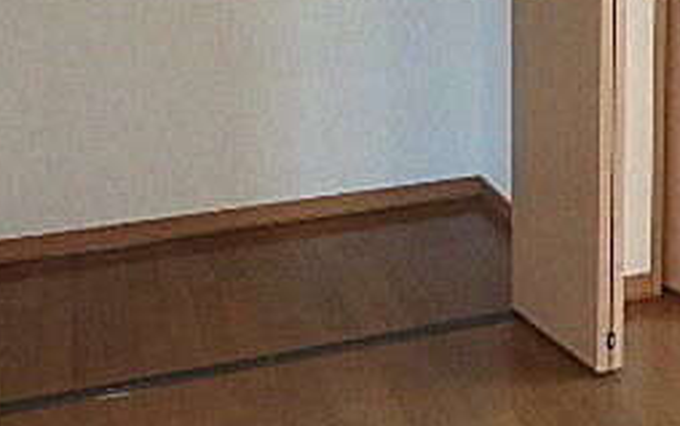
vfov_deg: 21.9
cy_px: -40
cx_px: 514
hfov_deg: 35.4
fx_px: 1038
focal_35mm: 56
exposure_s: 1/30
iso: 400
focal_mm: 3.7
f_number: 3.5
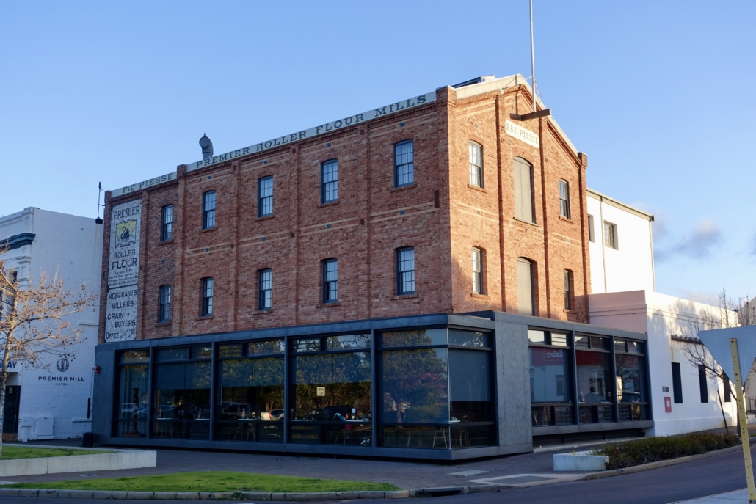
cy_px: 252
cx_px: 378
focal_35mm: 38
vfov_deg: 35.1
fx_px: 798
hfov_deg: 50.7
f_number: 4
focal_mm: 13.92
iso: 125
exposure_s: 1/200
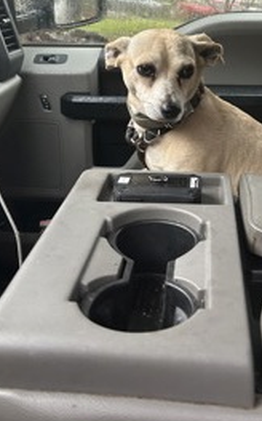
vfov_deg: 44.6
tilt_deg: -13.1
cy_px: 141
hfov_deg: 29.2
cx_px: 138
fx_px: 504
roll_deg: -3.6
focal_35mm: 44
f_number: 1.5
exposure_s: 1/60
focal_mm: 5.7
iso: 250
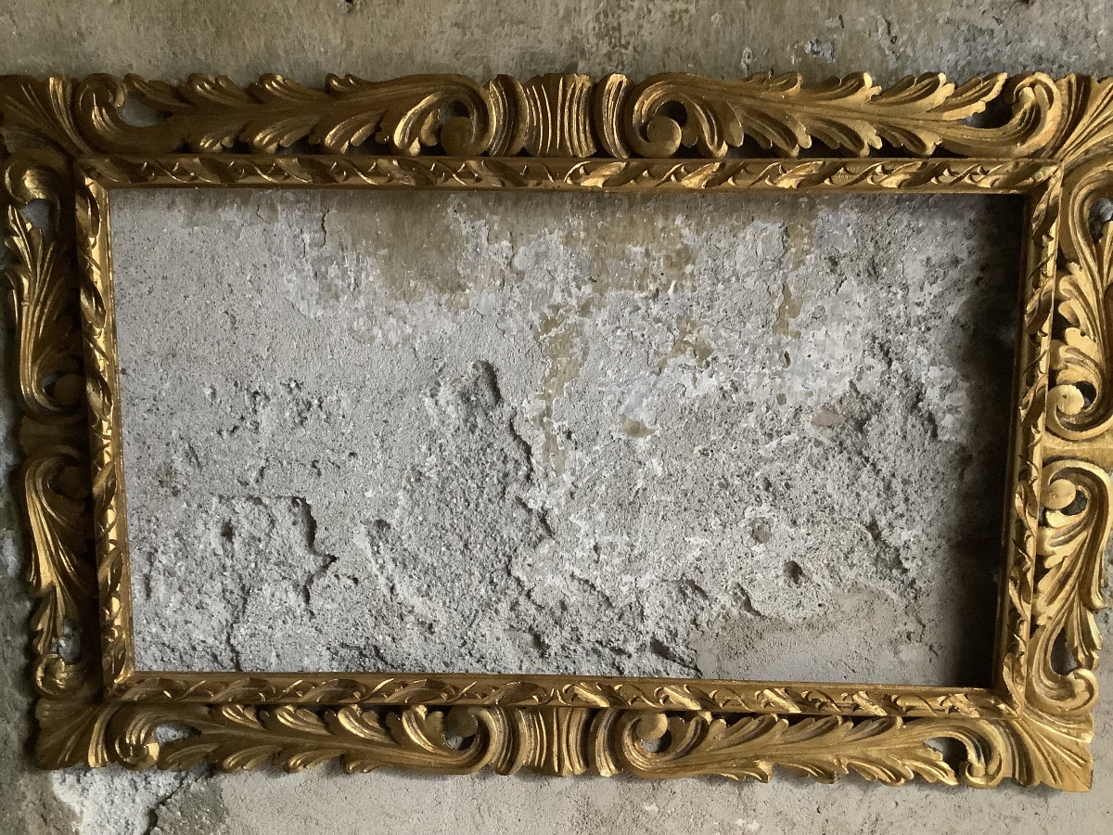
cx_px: 556
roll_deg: +0.3
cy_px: 418
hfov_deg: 58.4
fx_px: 997
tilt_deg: -8.4
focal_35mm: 31
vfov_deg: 45.4
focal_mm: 3.3
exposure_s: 1/30
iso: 640
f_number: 2.4
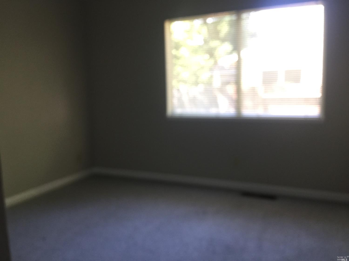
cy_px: 130
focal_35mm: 29
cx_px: 174
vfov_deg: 48.2
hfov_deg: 61.7
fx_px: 292
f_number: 2.2
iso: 50
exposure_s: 1/30
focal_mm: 4.15
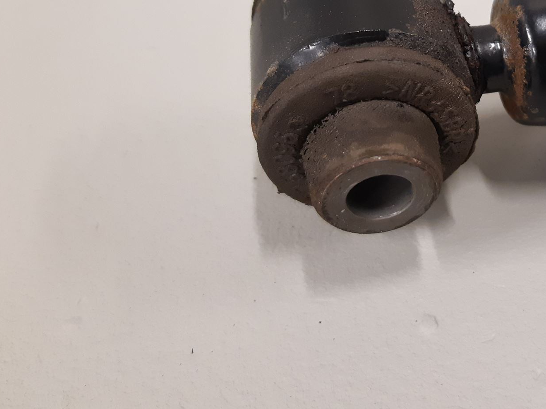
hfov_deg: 41.9
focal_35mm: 43
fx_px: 678
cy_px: 85
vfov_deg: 32.7
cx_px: 438
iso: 250
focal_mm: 3.93
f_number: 1.7
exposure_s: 1/50
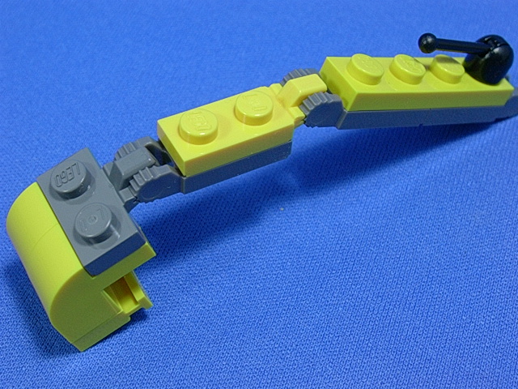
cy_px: 194
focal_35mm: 71
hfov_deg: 27.4
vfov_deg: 20.7
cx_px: 259
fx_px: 1062
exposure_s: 1/23.2
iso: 70
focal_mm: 10.8
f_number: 3.7
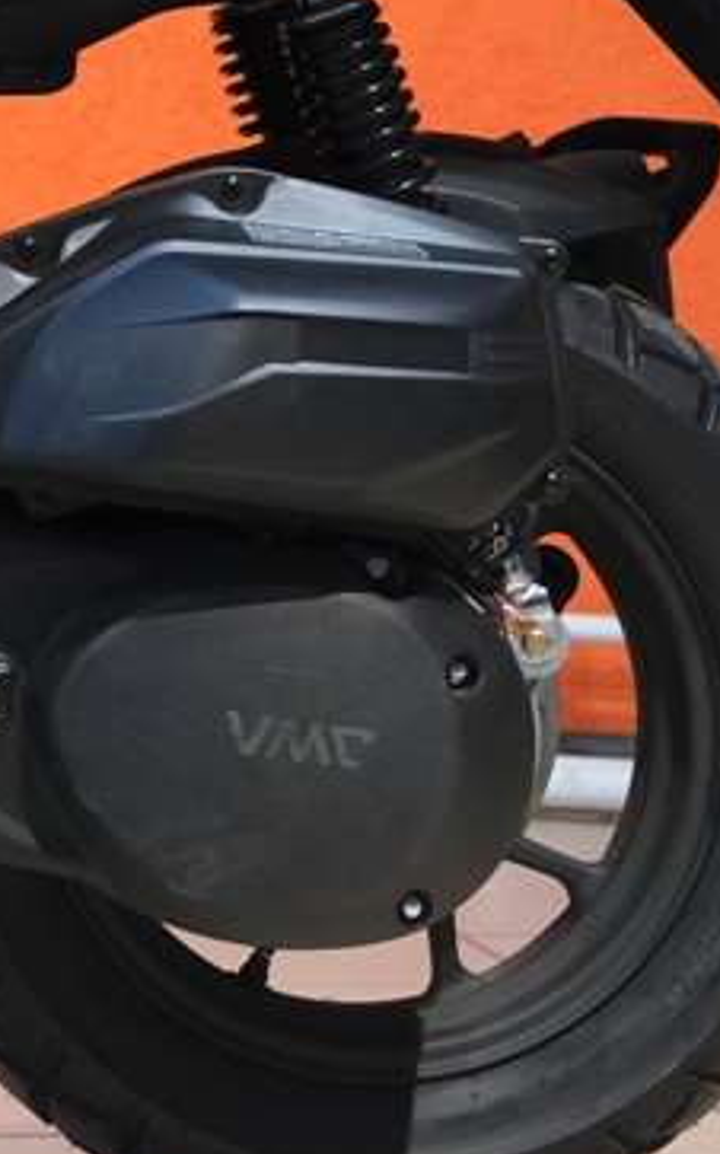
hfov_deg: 5.7
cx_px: -1086
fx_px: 6944
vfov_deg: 9.4
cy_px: -266
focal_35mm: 221
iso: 1600
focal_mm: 32.5
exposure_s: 1/100
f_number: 4
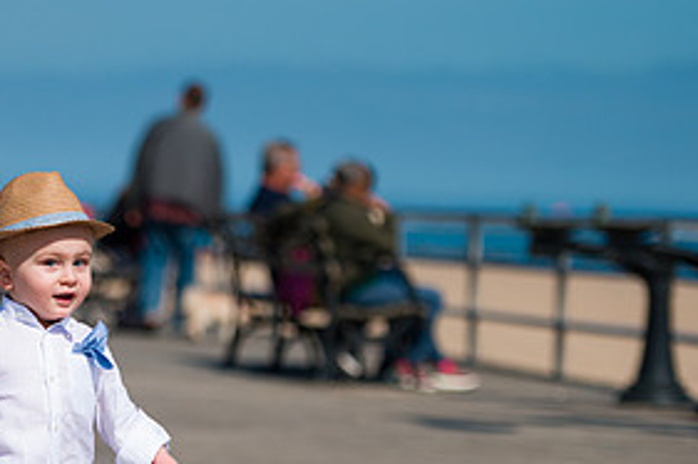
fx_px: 4399
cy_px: 392
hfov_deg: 9.0
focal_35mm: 227
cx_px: 52
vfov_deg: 6.0
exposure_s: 1/8000
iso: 200
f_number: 3.2
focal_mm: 110
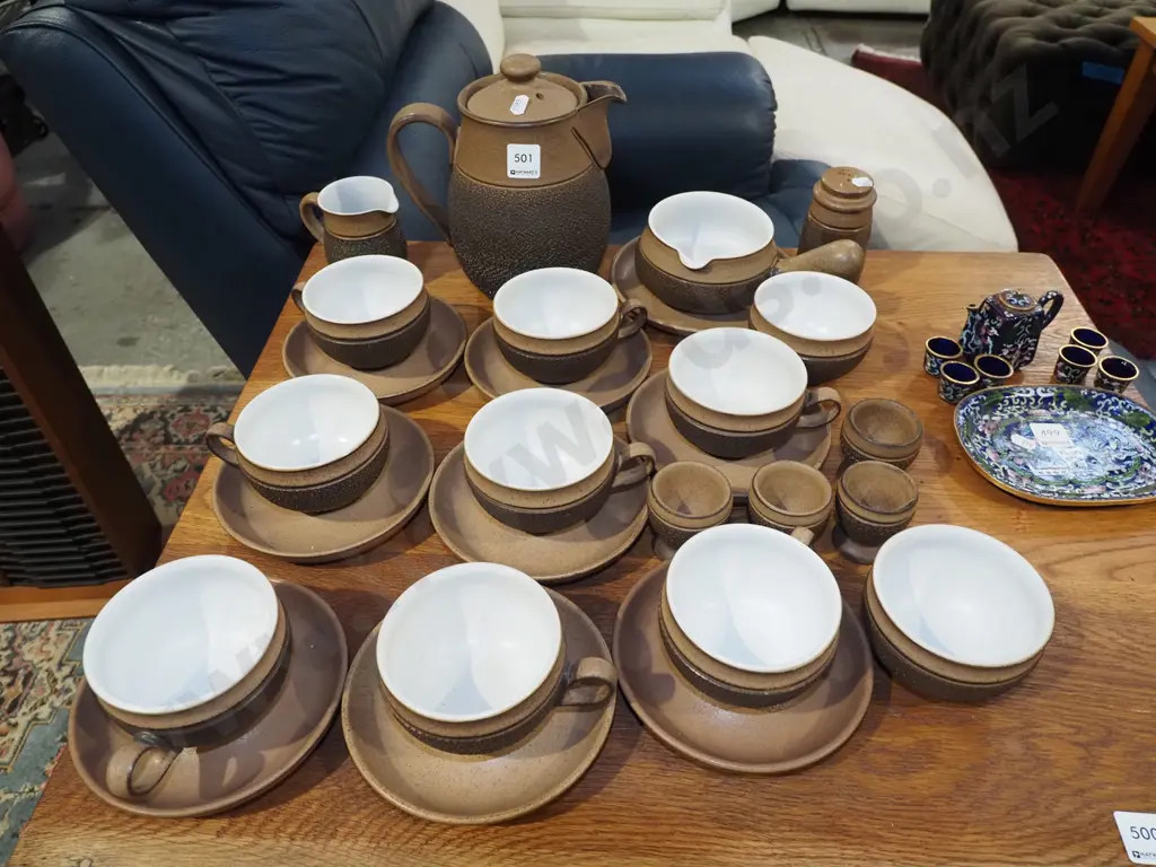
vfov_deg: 53.1
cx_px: 578
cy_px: 434
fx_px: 868
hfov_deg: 67.3
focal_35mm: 26
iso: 2000
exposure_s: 1/60
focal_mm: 13
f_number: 5.6
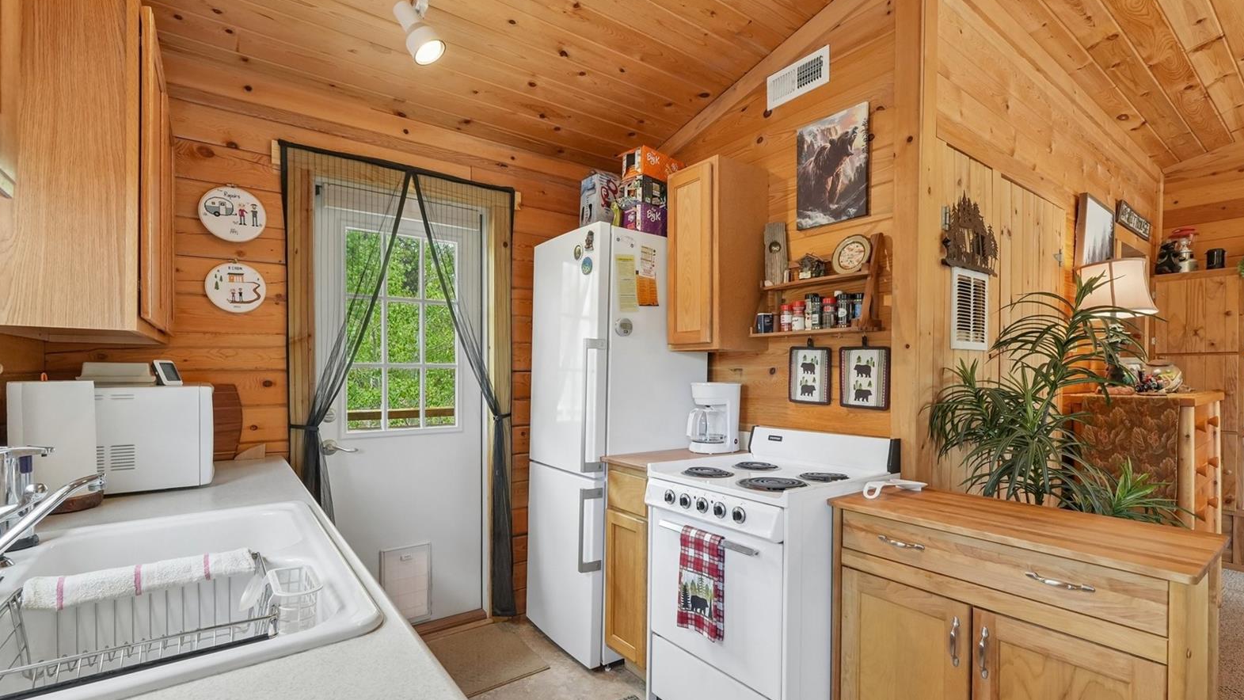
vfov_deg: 67.1
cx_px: 621
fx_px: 528
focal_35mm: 16
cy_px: 366
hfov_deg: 99.4
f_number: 8
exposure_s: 1/20
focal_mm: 10
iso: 800
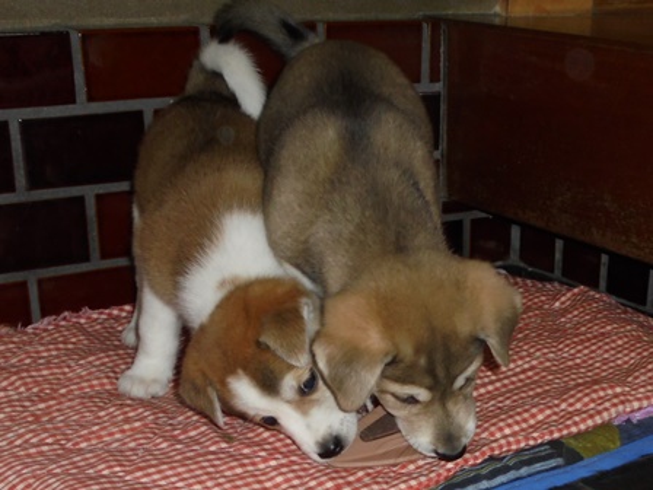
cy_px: 245
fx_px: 641
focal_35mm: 34
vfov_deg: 41.8
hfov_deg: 54.0
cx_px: 326
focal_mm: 6.1
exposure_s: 1/40
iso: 200
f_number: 4
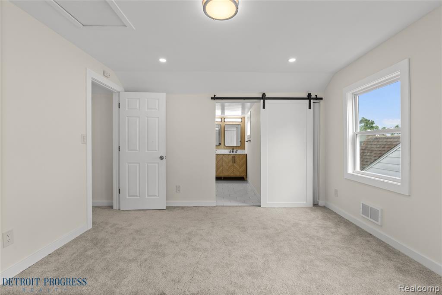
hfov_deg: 96.8
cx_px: 221
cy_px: 148
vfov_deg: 73.7
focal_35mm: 16
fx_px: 196
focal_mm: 16
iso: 400
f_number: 8
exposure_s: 1/15
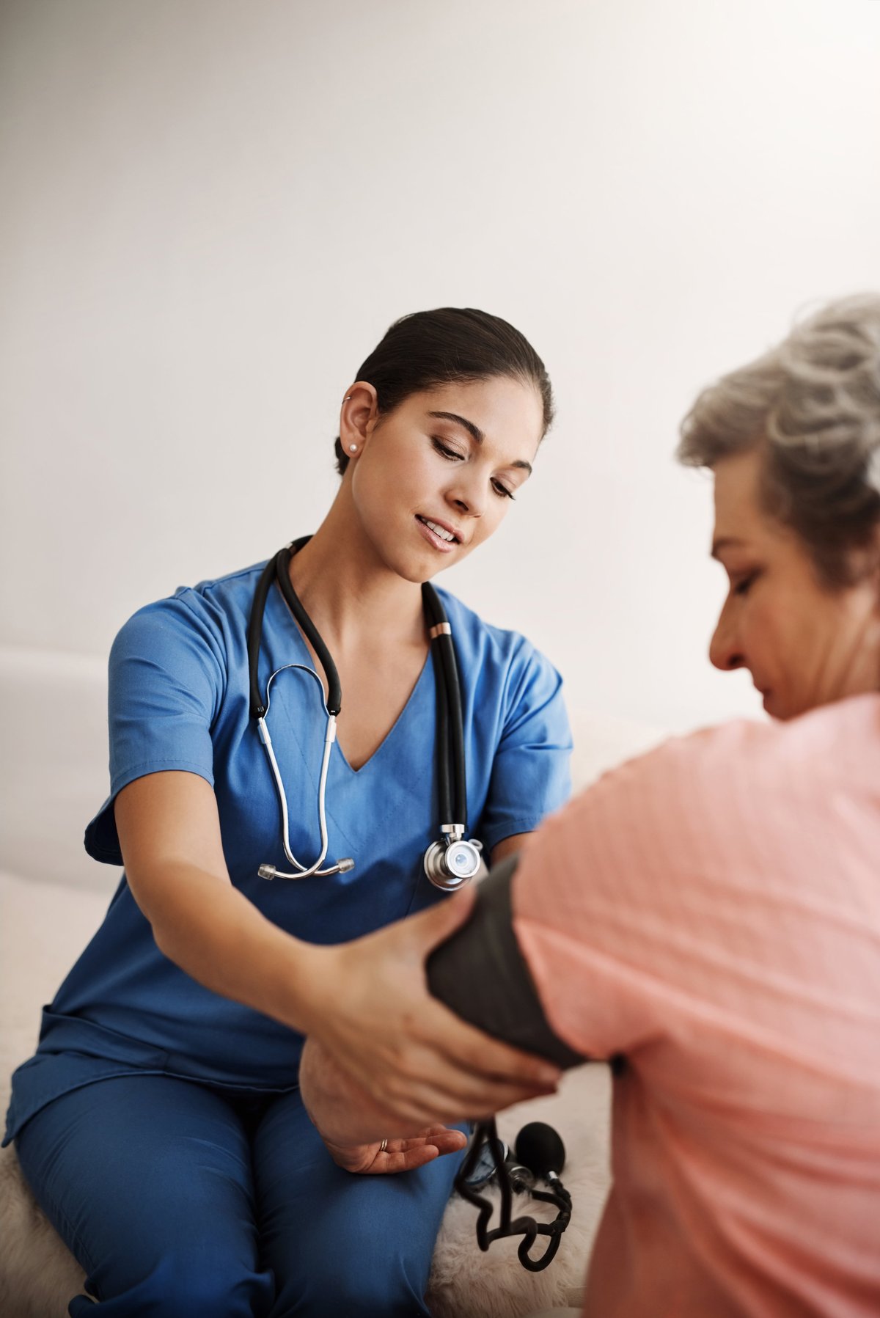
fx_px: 1831
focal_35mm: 50
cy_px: 659
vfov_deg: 39.6
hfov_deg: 27.0
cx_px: 440
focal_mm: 50
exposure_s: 1/320
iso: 200
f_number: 2
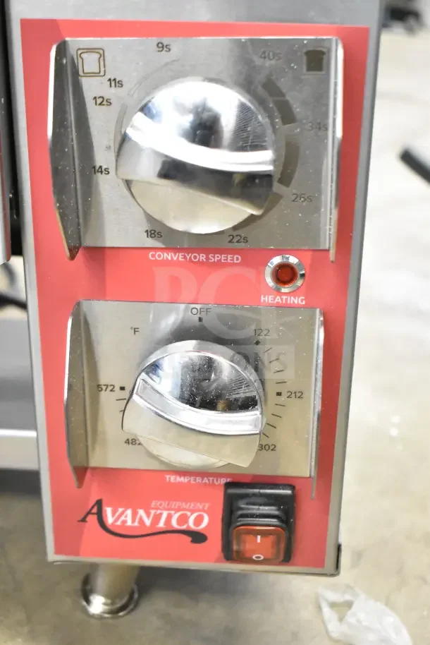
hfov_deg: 26.5
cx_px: 215
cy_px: 322
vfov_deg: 38.9
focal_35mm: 51
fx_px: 913
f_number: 4.5
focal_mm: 34
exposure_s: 1/50
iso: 10000
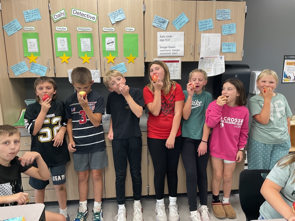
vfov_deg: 48.2
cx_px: 148
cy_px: 110
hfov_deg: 61.7
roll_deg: -0.6
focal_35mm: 29
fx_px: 247
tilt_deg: -12.1
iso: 64
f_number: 1.8
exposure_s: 1/60
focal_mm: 3
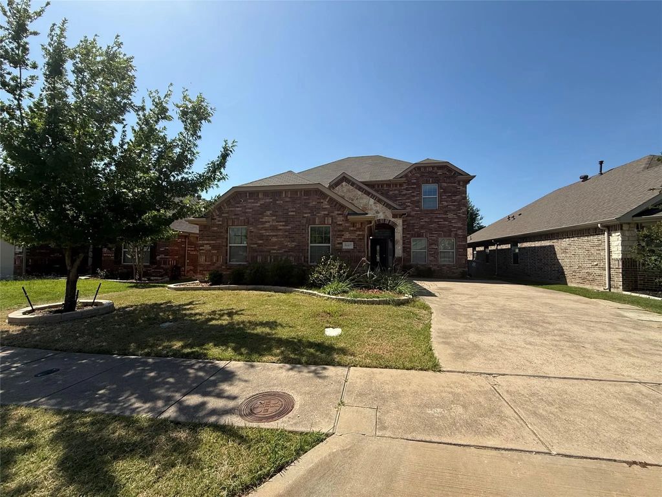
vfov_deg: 85.7
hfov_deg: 102.1
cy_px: 248
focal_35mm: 14
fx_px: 268
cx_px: 331
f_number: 2.2
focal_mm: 2.22
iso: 50
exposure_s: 1/3125
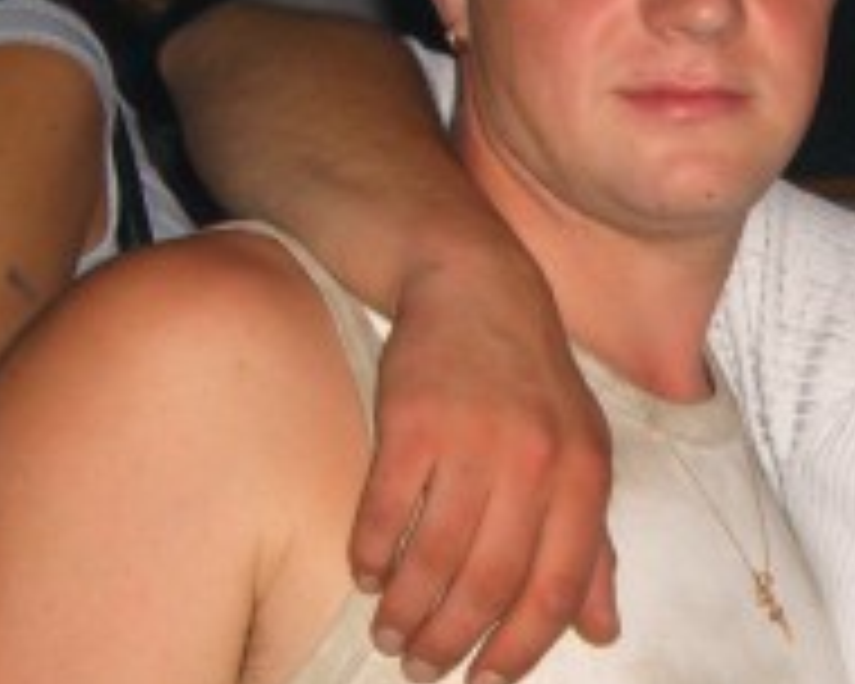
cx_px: 796
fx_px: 2961
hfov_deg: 16.2
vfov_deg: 13.2
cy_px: 315
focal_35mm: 117
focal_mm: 7.9
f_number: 2.8
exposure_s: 1/60
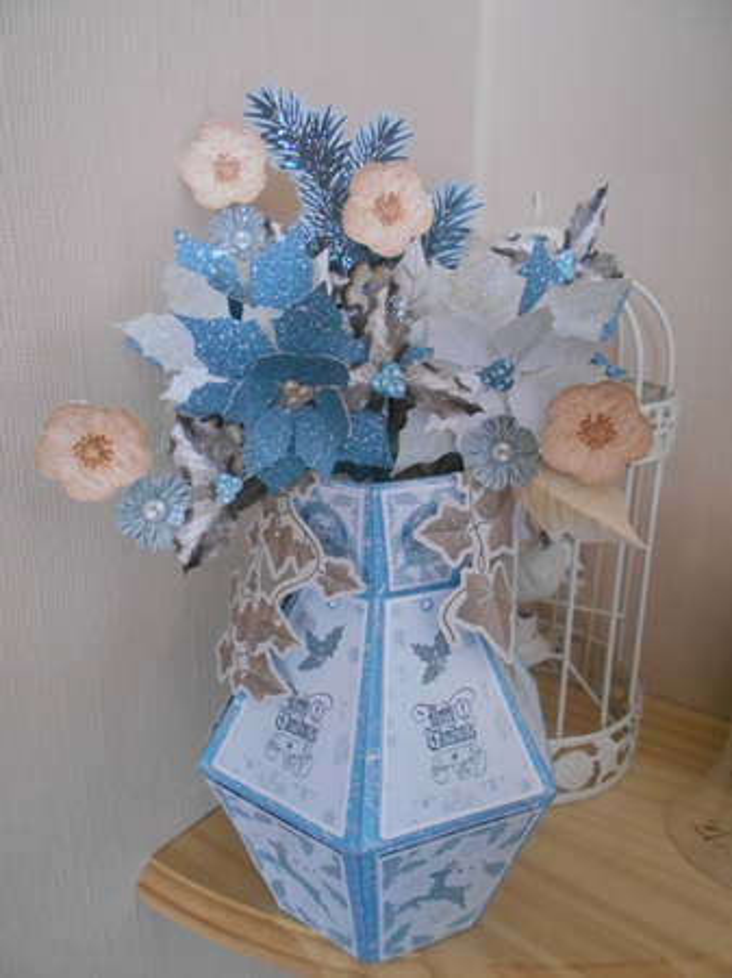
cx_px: 366
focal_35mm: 26
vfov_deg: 67.3
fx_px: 734
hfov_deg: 53.0
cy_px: 489
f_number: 3.2
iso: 800
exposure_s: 1/8
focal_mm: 4.6
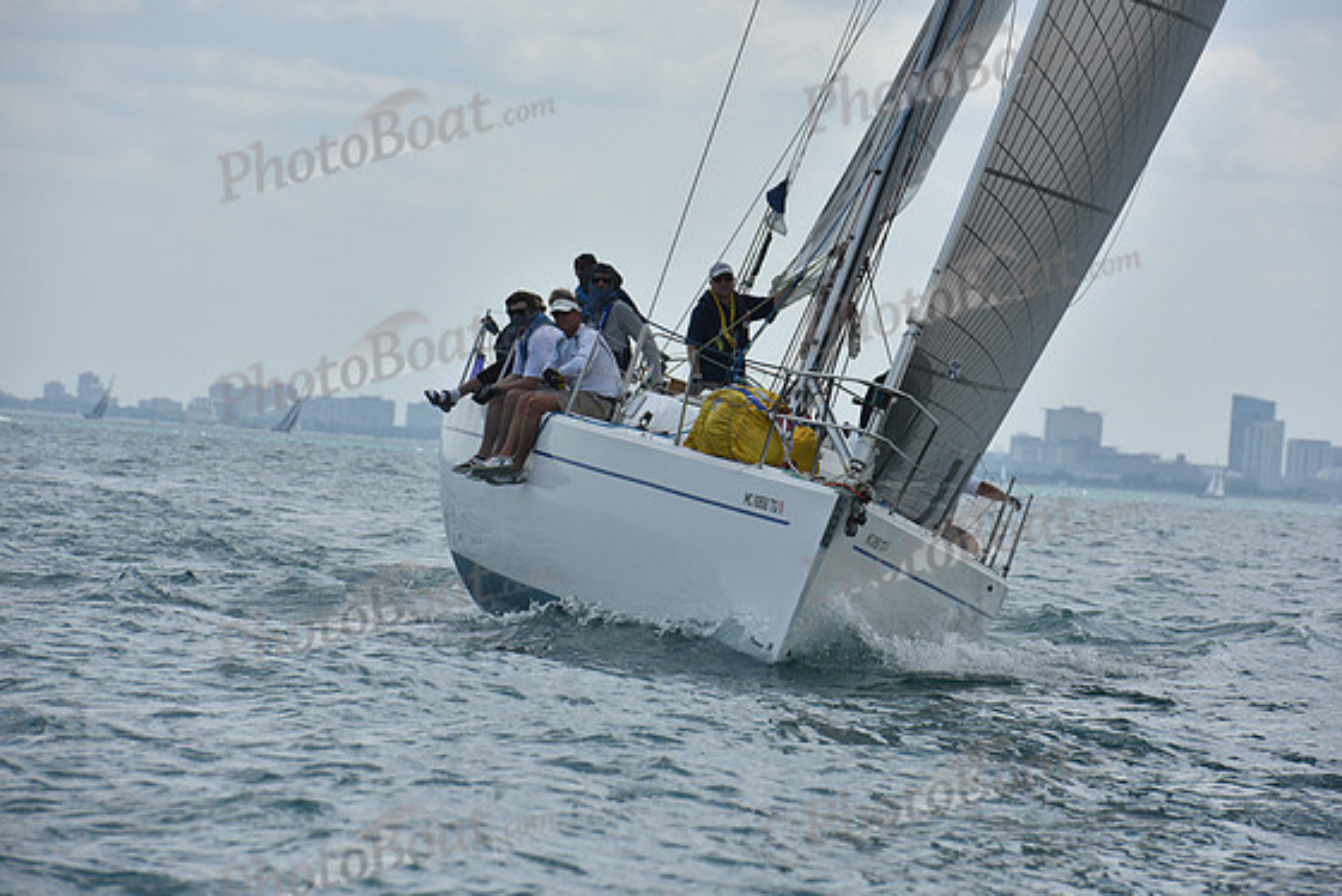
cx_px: 681
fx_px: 7720
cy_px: 452
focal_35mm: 207
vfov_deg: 6.6
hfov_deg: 9.9
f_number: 8
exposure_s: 1/1250
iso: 250
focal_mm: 200
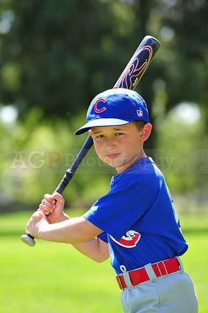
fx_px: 1735
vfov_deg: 10.3
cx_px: 104
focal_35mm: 200
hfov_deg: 6.9
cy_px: 156
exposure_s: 1/250
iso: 200
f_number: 5.6
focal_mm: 200
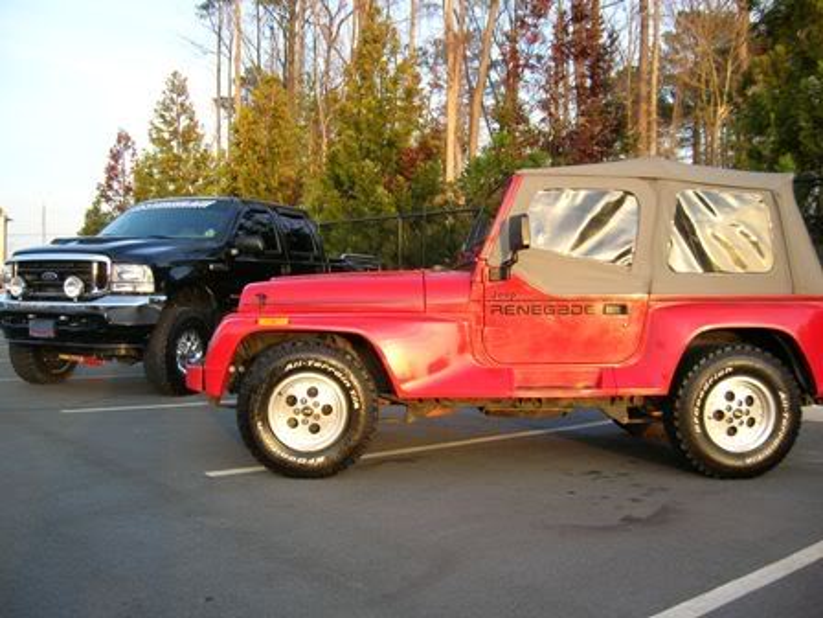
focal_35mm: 34
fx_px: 808
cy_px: 309
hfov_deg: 54.0
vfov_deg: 41.8
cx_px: 412
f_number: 2.9
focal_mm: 5.7
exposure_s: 1/93.8
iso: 50
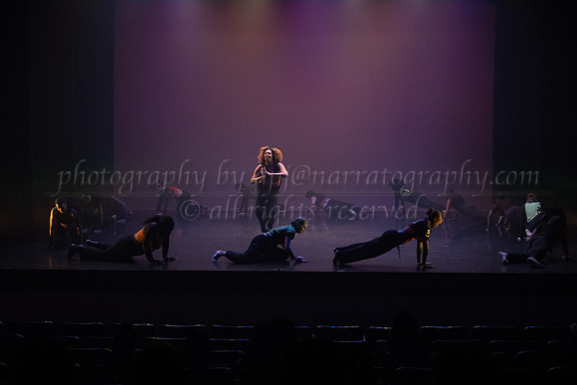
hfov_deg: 38.4
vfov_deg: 26.1
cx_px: 285
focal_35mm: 52
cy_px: 192
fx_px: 829
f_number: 3.5
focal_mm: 46
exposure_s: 1/400
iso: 4000
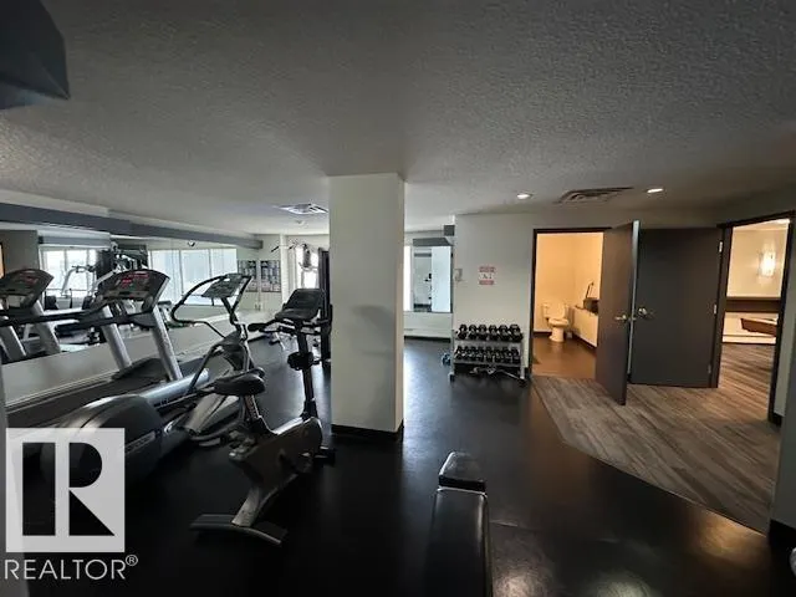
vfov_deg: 85.7
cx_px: 398
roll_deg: -0.2
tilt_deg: -5.9
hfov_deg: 102.1
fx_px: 322
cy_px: 298
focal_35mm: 14
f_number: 2.2
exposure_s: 1/60
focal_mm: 2.22
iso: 800
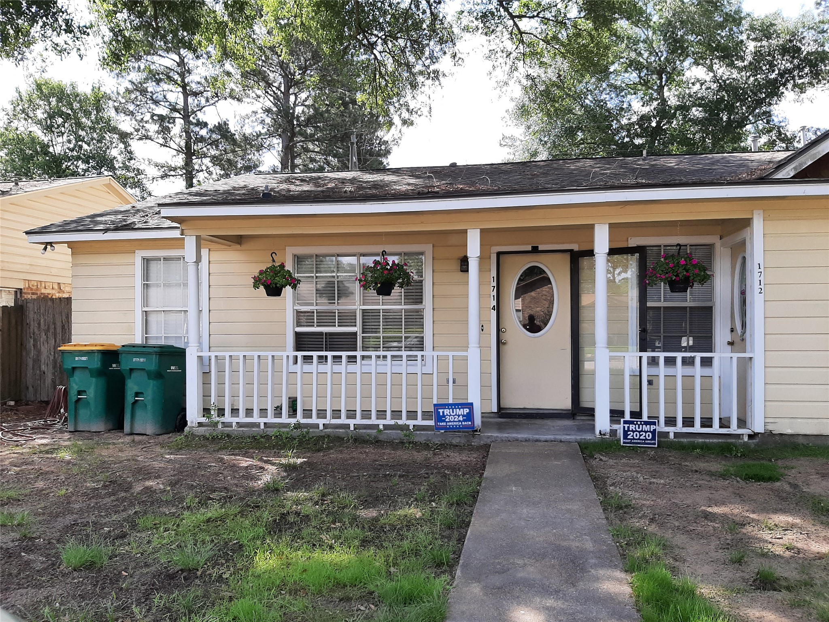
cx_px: 414
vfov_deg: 53.1
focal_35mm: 26
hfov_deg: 67.3
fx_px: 623
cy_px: 311
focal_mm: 3.93
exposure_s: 1/746
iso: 40
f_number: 1.7
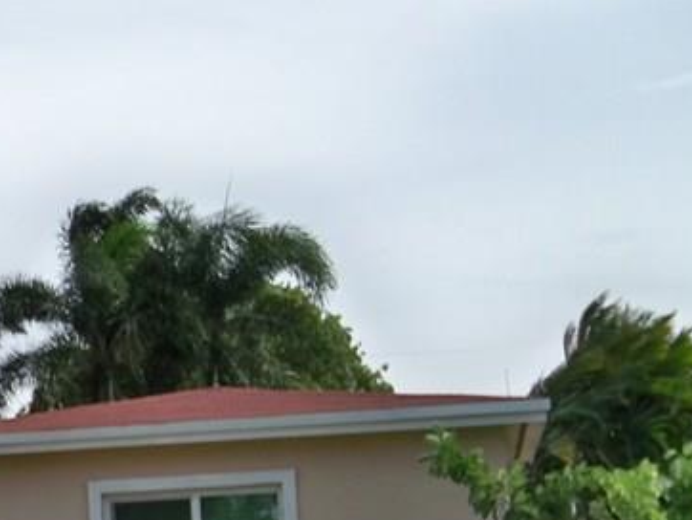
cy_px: 488
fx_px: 1980
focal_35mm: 99
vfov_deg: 14.8
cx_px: -266
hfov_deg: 18.2
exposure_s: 1/1250
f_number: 3.5
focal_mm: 6.2
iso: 80
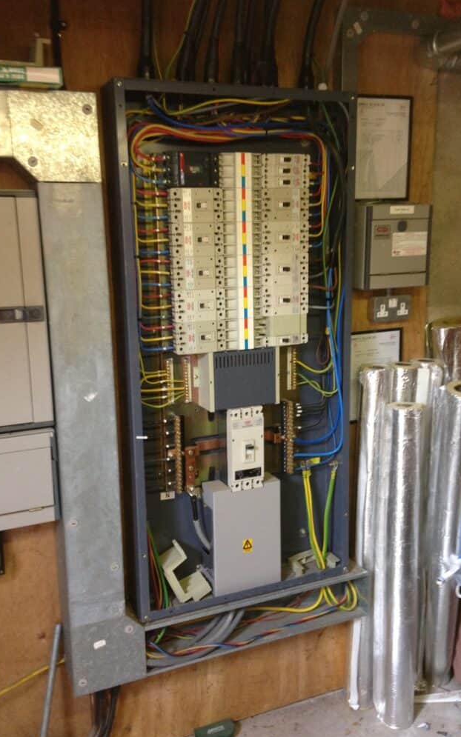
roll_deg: +0.8
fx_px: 724
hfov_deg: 35.3
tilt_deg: -10.0
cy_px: 378
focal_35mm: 36
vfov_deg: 54.0
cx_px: 219
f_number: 2.4
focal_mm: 4.12
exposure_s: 1/20
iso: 160
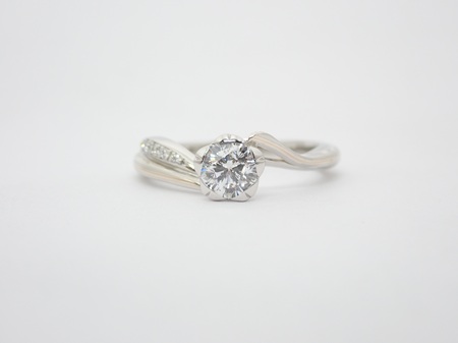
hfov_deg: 23.8
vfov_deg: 18.0
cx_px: 229
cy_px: 172
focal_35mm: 82
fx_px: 1084
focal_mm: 14.62
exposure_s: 1/80
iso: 200
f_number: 4.3
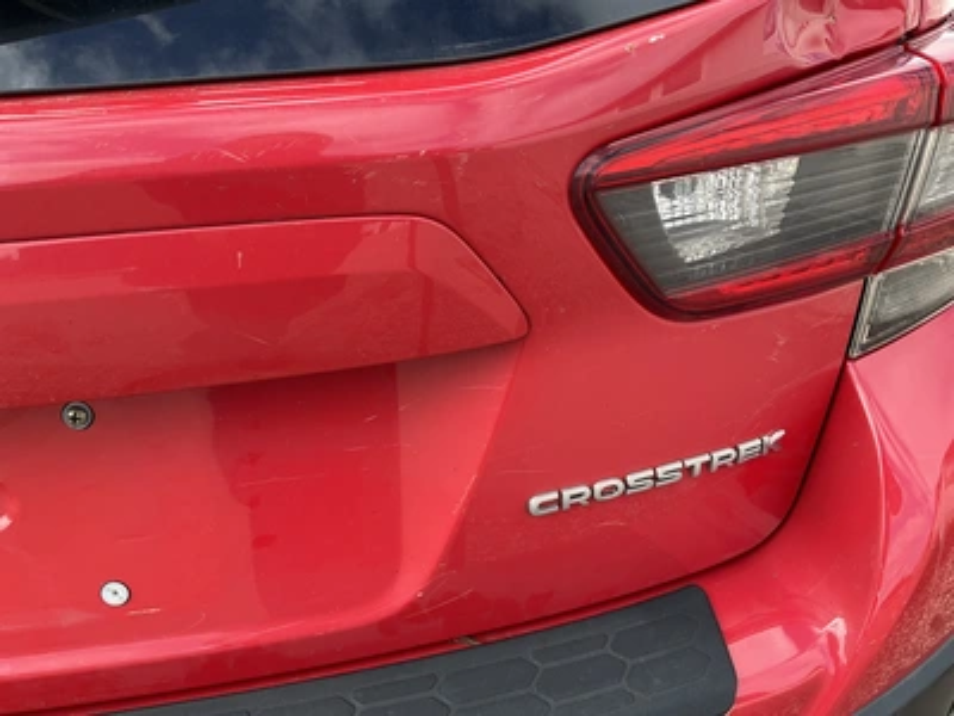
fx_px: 799
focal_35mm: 29
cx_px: 477
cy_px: 358
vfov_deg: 48.2
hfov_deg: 61.7
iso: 20
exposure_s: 1/150
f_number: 1.8
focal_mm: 3
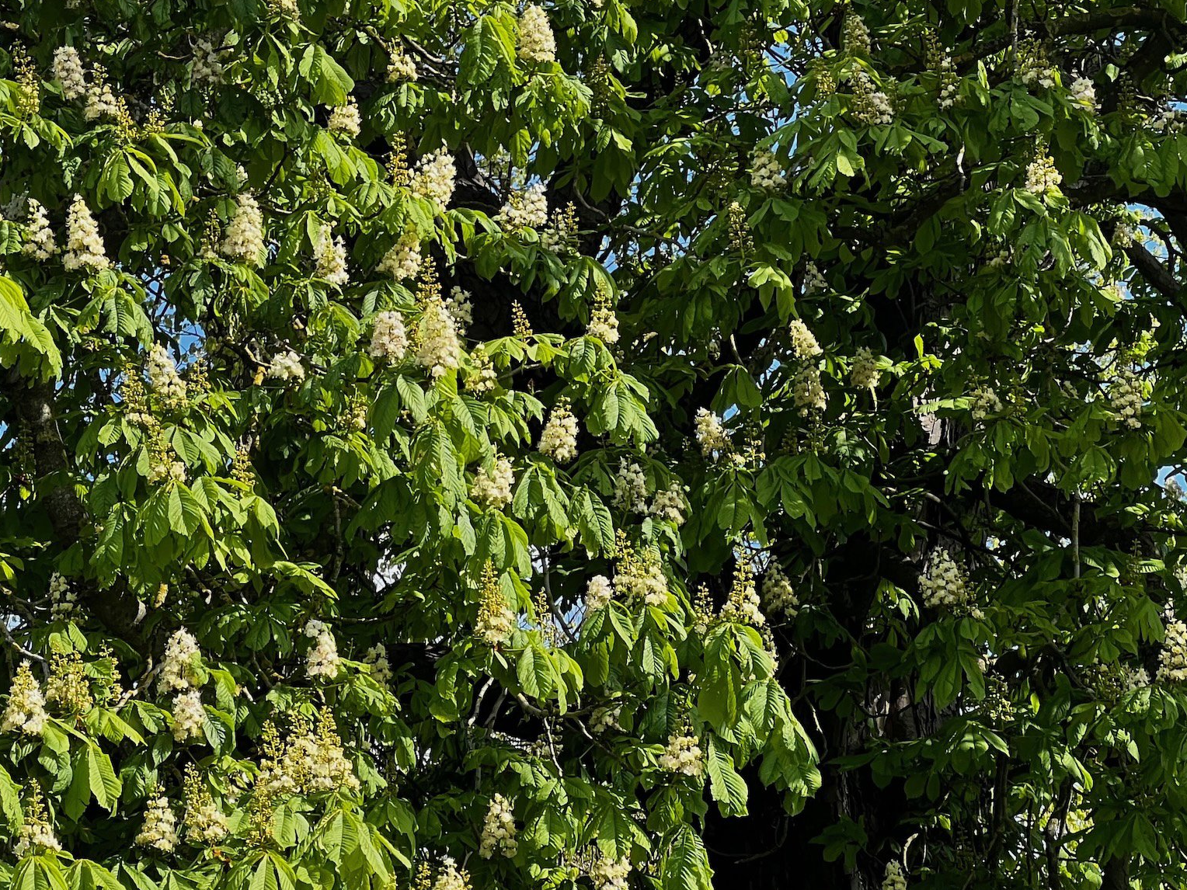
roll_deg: +3.5
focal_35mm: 126
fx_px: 4321
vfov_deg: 11.7
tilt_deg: +24.9
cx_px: 259
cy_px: 185
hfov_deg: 15.6
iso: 32
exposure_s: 1/232
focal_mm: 9
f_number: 2.8
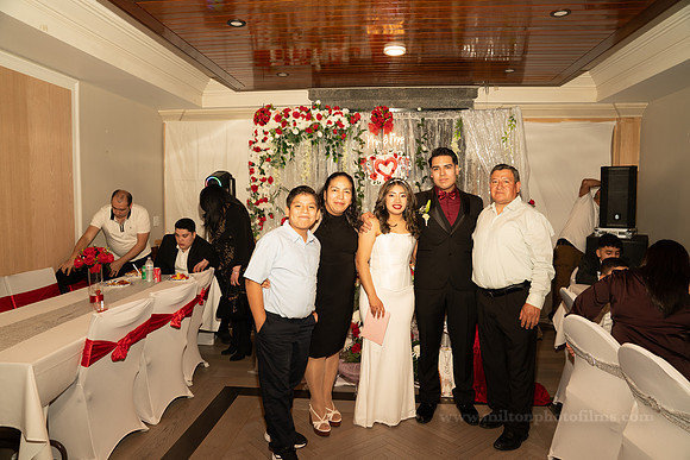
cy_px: 230
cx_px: 345
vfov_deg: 53.2
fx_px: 460
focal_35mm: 24
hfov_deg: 73.7
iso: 500
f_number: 4
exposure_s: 1/80
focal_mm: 24
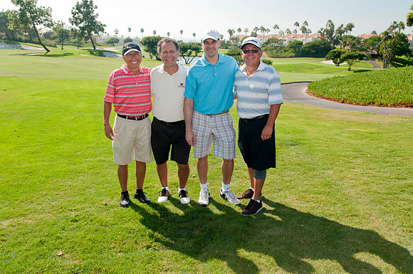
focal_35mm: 28
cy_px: 137
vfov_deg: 45.5
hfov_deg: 64.6
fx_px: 326
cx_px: 206
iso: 200
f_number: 5.6
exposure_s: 1/125
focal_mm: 19
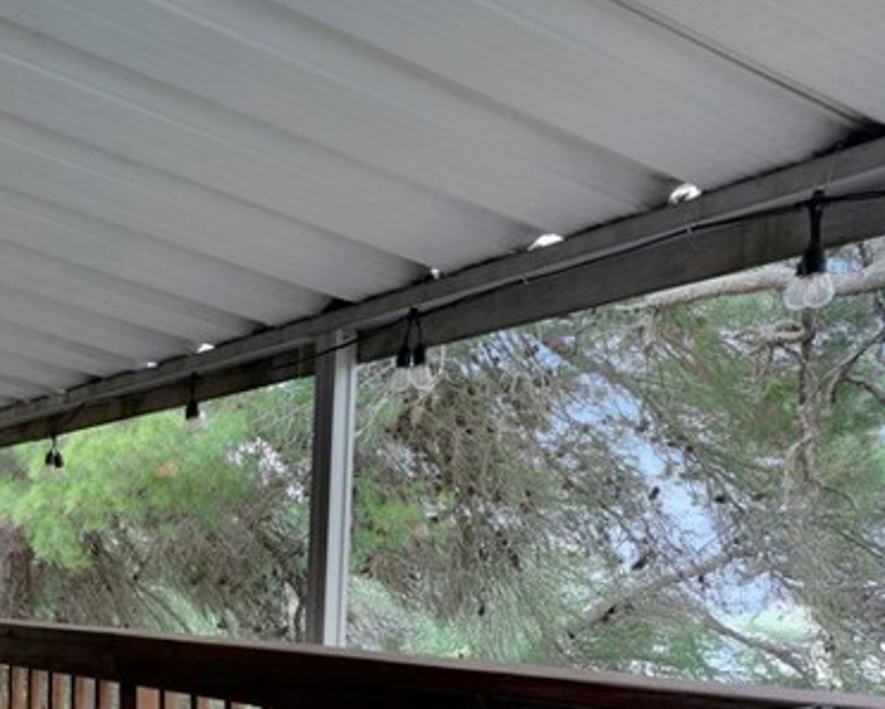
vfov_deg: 32.3
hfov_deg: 37.4
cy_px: 648
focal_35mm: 44
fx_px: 1153
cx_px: -5
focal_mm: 17
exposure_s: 1/5
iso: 200
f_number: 7.1
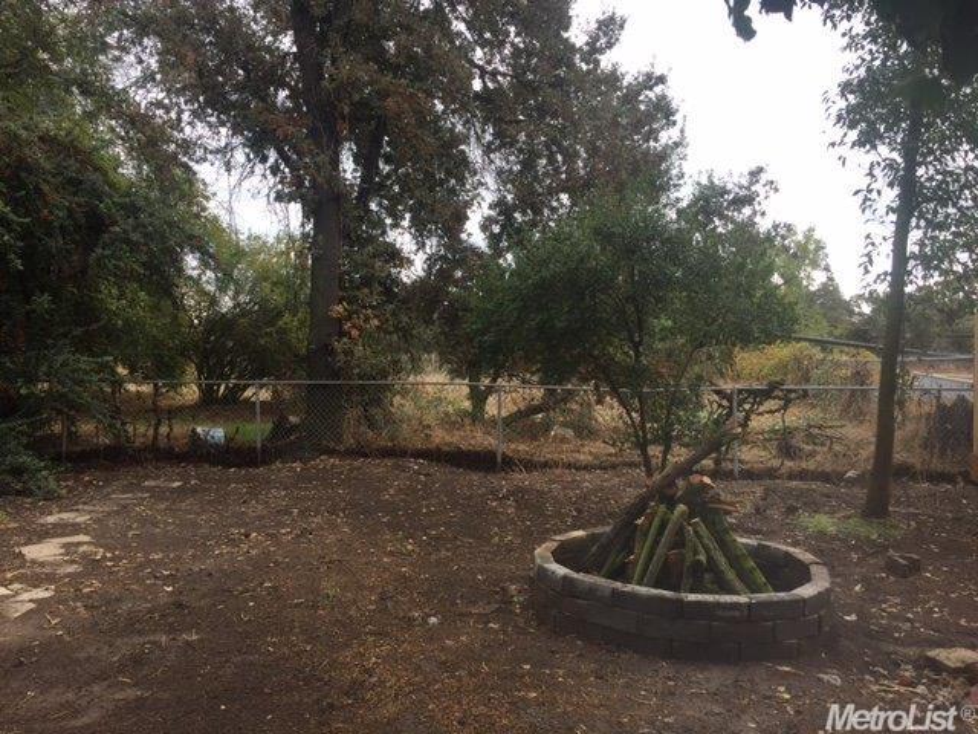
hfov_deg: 61.7
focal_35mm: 29
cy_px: 367
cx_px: 489
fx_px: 819
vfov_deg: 48.2
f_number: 2.2
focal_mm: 4.15
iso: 32
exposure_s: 1/384
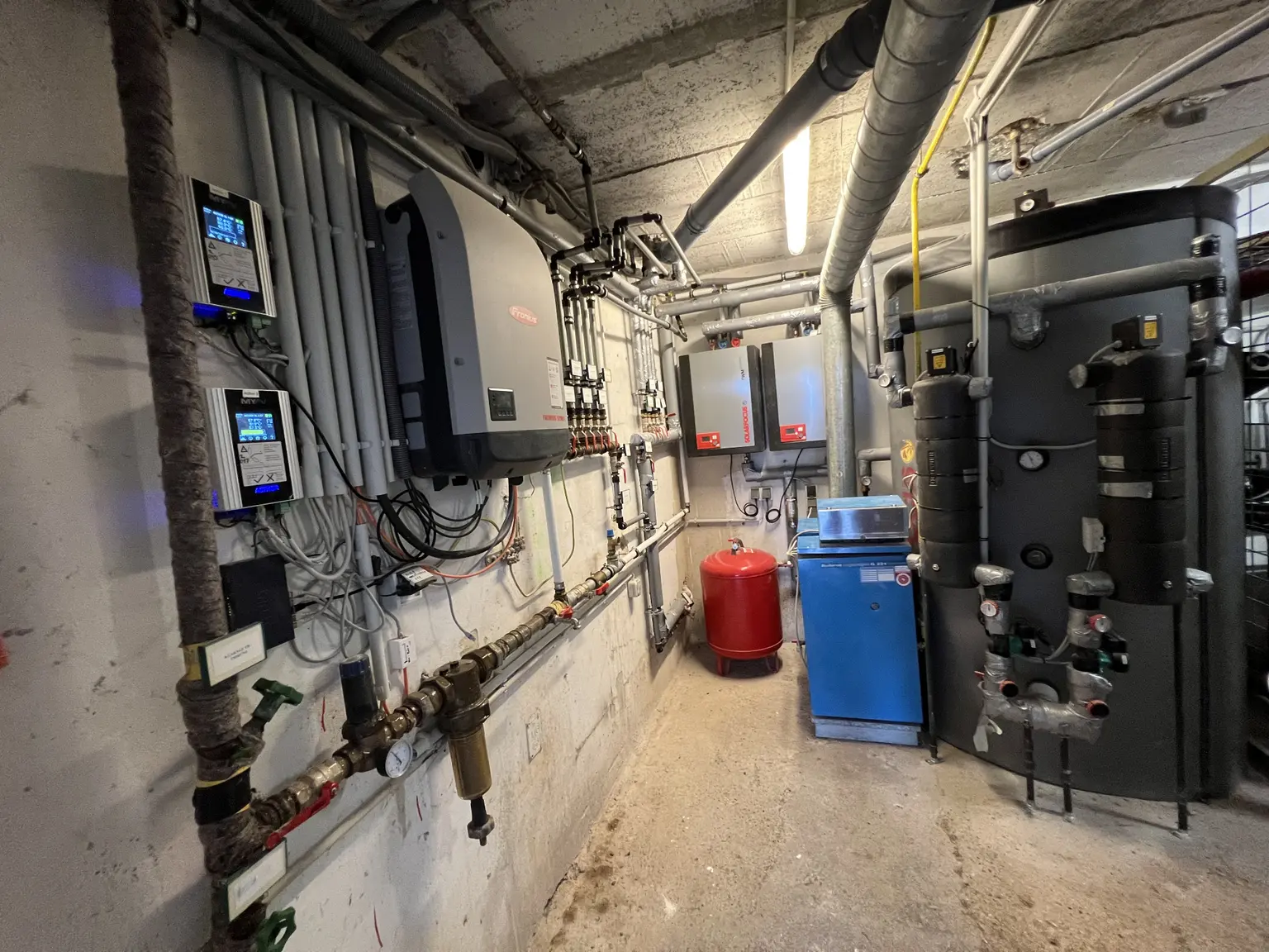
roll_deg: +5.7
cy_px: 476
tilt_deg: -4.7
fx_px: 477
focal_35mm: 13
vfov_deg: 89.9
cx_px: 634
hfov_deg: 106.2
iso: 400
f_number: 1.8
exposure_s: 1/50
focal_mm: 1.57
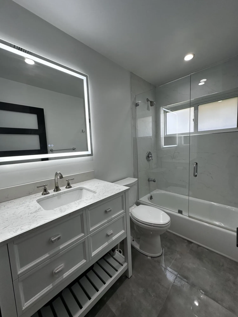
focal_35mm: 14
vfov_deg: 102.1
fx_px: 128
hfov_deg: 85.7
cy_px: 158
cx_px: 119
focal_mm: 2.22
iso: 80
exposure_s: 1/120
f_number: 2.2
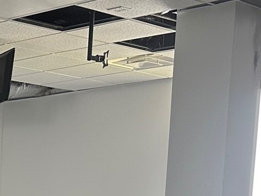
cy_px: 307
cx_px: -108
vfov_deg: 13.5
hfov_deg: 17.6
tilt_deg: -7.1
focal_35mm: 102
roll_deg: -0.4
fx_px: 769
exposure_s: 1/121
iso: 160
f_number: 1.78
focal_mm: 6.86
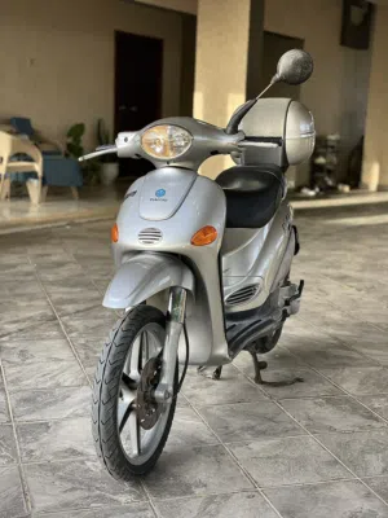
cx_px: 194
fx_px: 777
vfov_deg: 36.8
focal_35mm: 52
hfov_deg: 28.0
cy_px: 259
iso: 32
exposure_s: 1/122
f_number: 2
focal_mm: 6
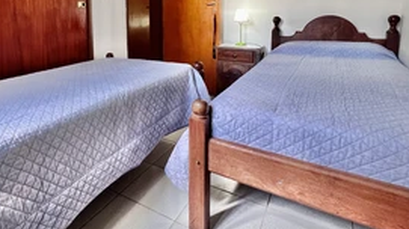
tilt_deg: -8.3
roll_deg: +1.9
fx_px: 249
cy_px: 47
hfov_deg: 76.1
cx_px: 134
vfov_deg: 46.9
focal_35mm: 23
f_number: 1.8
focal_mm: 1.57
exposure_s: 1/100
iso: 200
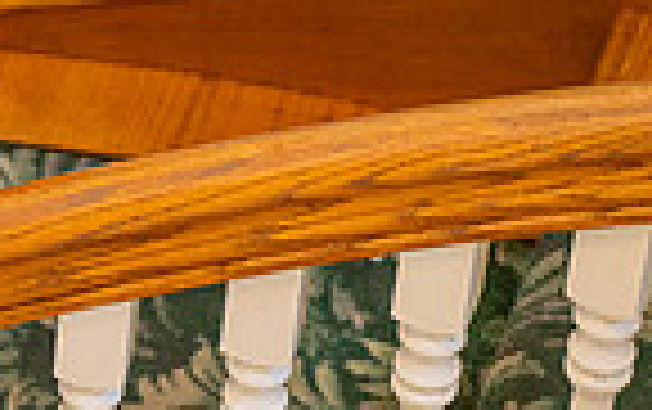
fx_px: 5728
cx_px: -558
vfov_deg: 4.1
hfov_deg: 6.4
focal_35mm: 322
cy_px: -219
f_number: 4
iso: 1250
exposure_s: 1/200
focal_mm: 79
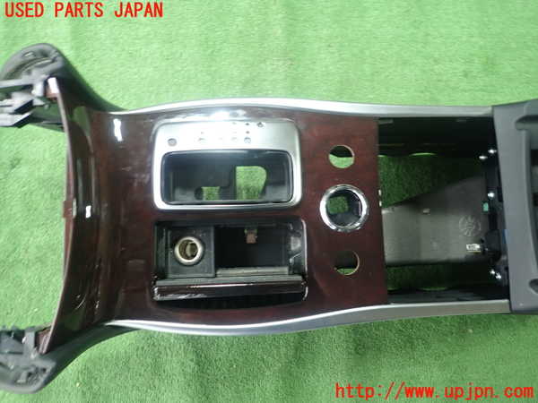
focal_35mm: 25
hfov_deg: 69.4
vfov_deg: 54.9
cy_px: 202
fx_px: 389
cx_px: 269
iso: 250
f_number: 2
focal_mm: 4.5
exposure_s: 1/30
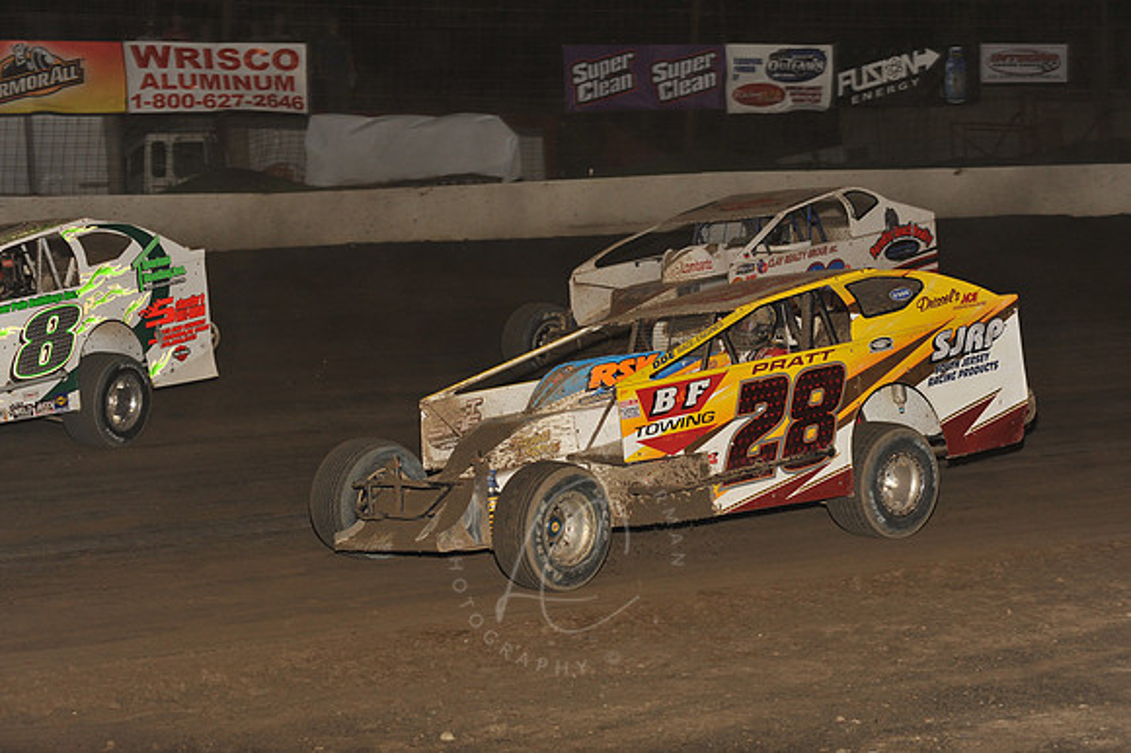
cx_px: 566
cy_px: 376
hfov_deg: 25.4
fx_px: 2512
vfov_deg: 17.0
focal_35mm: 80
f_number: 6.3
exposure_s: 1/320
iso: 800
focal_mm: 80
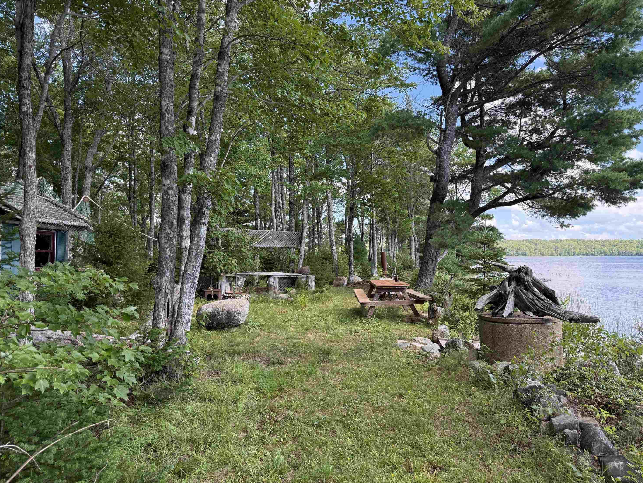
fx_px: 464
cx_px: 312
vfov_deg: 54.9
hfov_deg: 69.4
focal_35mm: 25
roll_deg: +0.2
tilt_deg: +3.4
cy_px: 235
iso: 100
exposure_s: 1/627
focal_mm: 6.76
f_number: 1.78
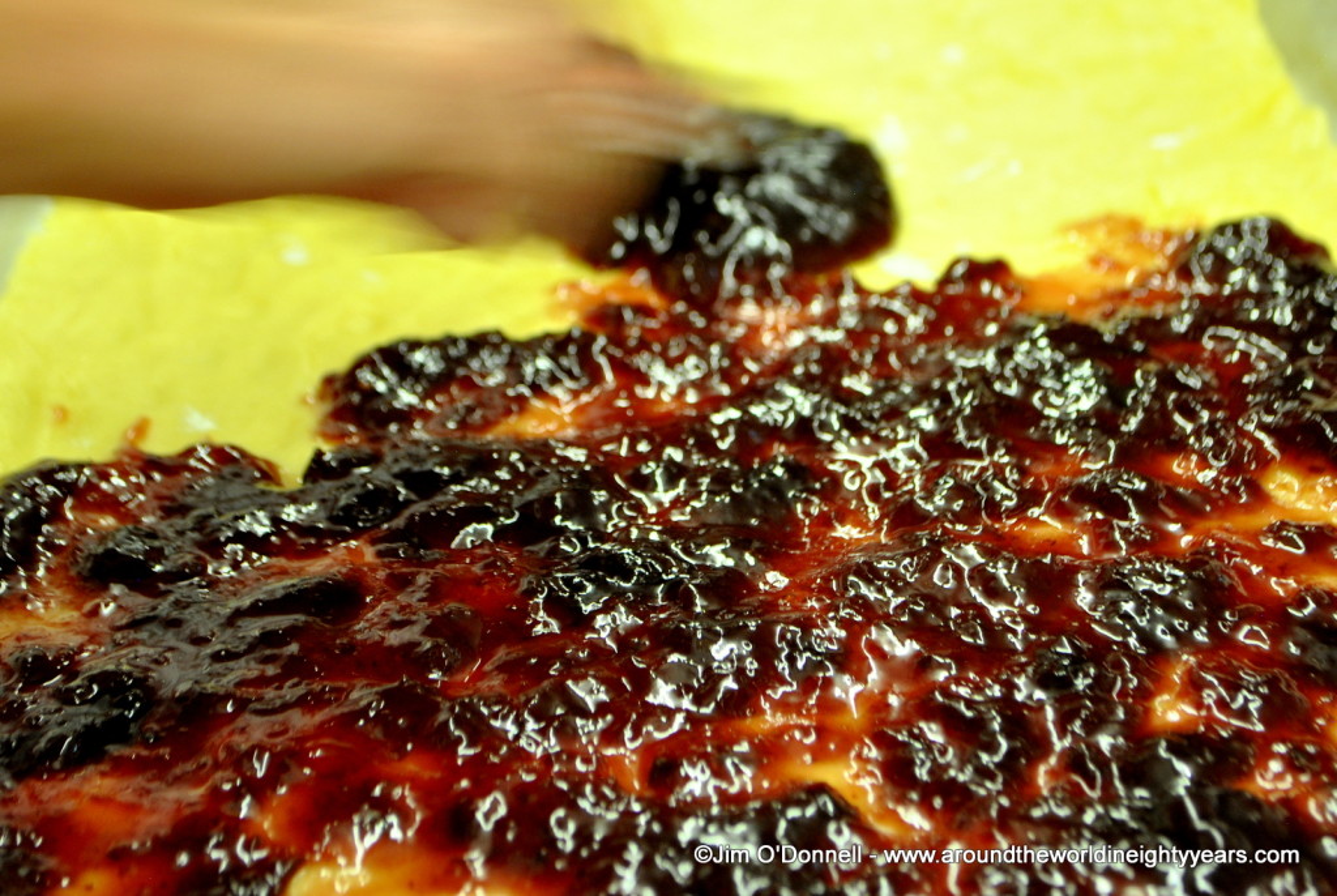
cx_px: 668
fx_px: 2343
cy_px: 448
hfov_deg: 31.8
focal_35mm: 63
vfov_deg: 21.6
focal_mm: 42
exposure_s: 1/8
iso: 400
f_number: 5.6
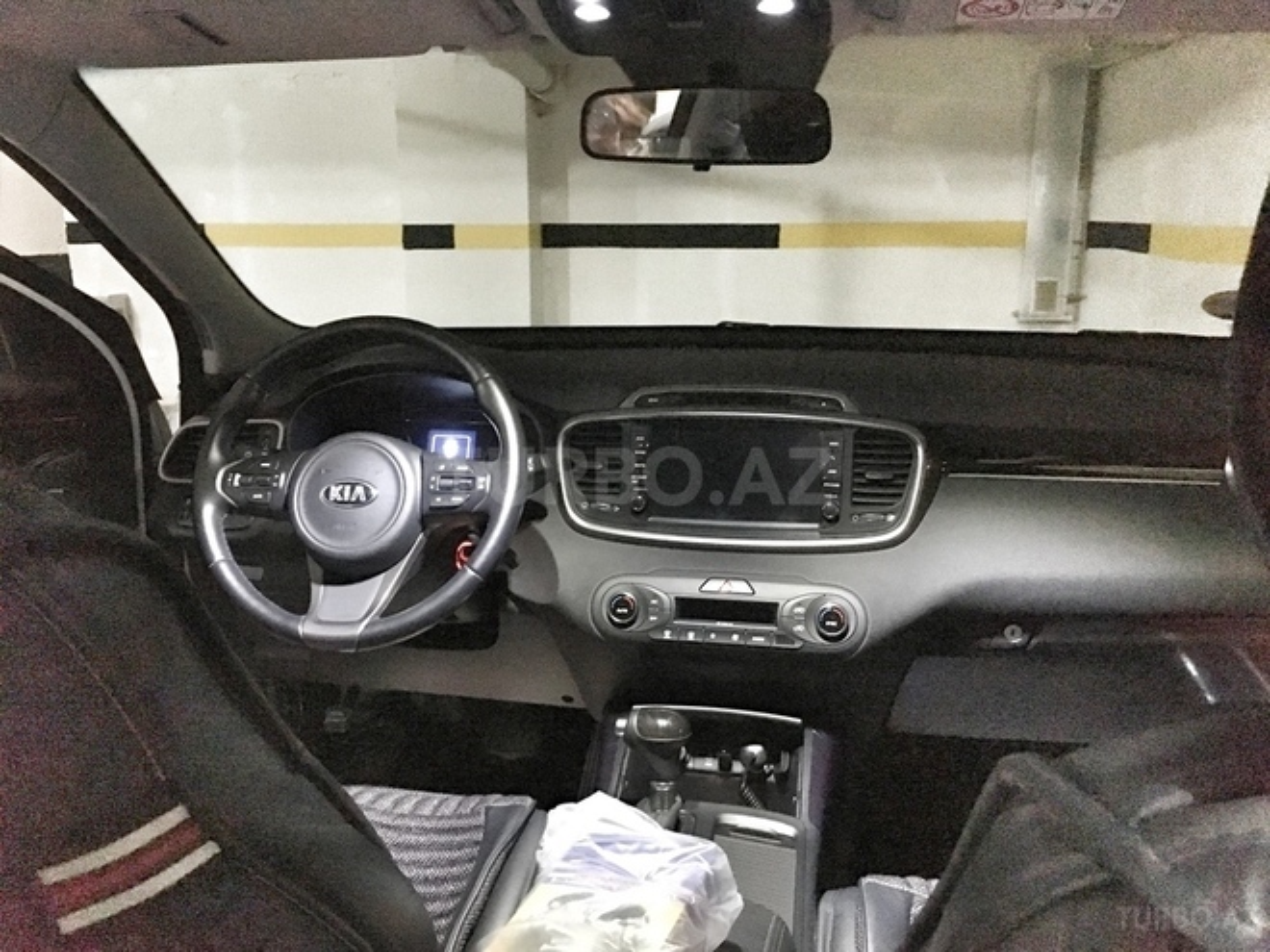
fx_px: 1064
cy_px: 476
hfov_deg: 61.7
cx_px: 635
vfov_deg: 48.2
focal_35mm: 29
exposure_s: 1/17
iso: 1600
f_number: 2.2
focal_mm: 4.15
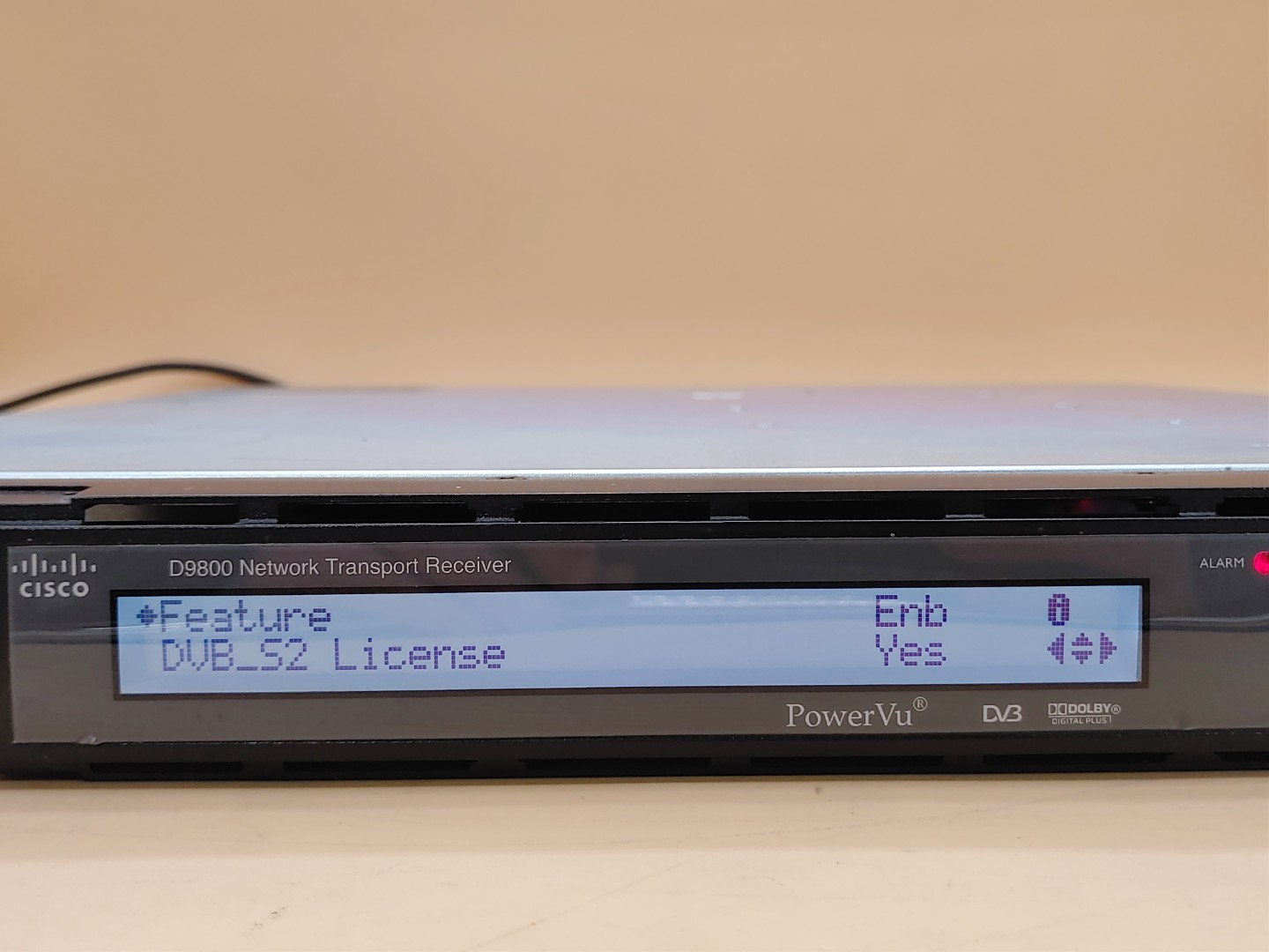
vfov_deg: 36.8
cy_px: 476
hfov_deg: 47.9
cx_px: 634
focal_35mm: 39
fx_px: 1430
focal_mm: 4.36
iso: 50
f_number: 1.8
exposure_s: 1/120
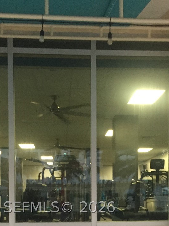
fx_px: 423
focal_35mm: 65
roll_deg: +1.0
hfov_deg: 22.6
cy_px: 207
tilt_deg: -2.6
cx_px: 97
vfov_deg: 28.6
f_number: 2.2
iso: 250
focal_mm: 4.15
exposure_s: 1/24
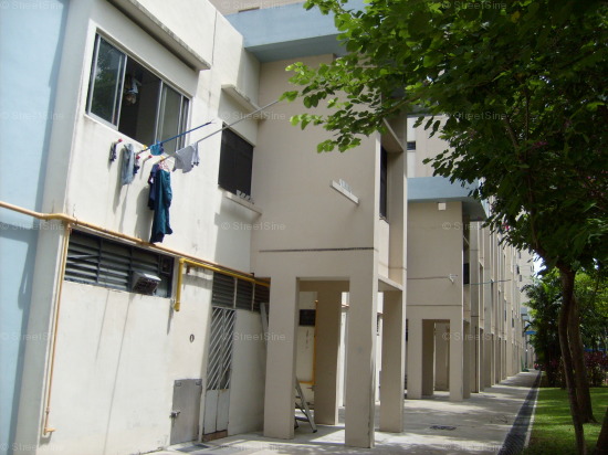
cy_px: 228
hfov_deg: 52.6
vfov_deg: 40.7
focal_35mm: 35
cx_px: 304
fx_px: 614
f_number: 7.1
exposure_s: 1/250
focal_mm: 5.8
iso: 80
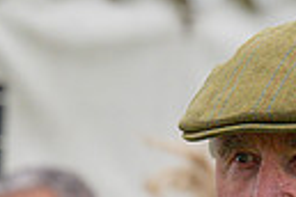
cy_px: 456
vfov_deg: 1.3
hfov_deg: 1.9
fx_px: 8698
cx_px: 36
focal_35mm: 1058
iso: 400
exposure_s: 1/2000
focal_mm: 135
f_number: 4
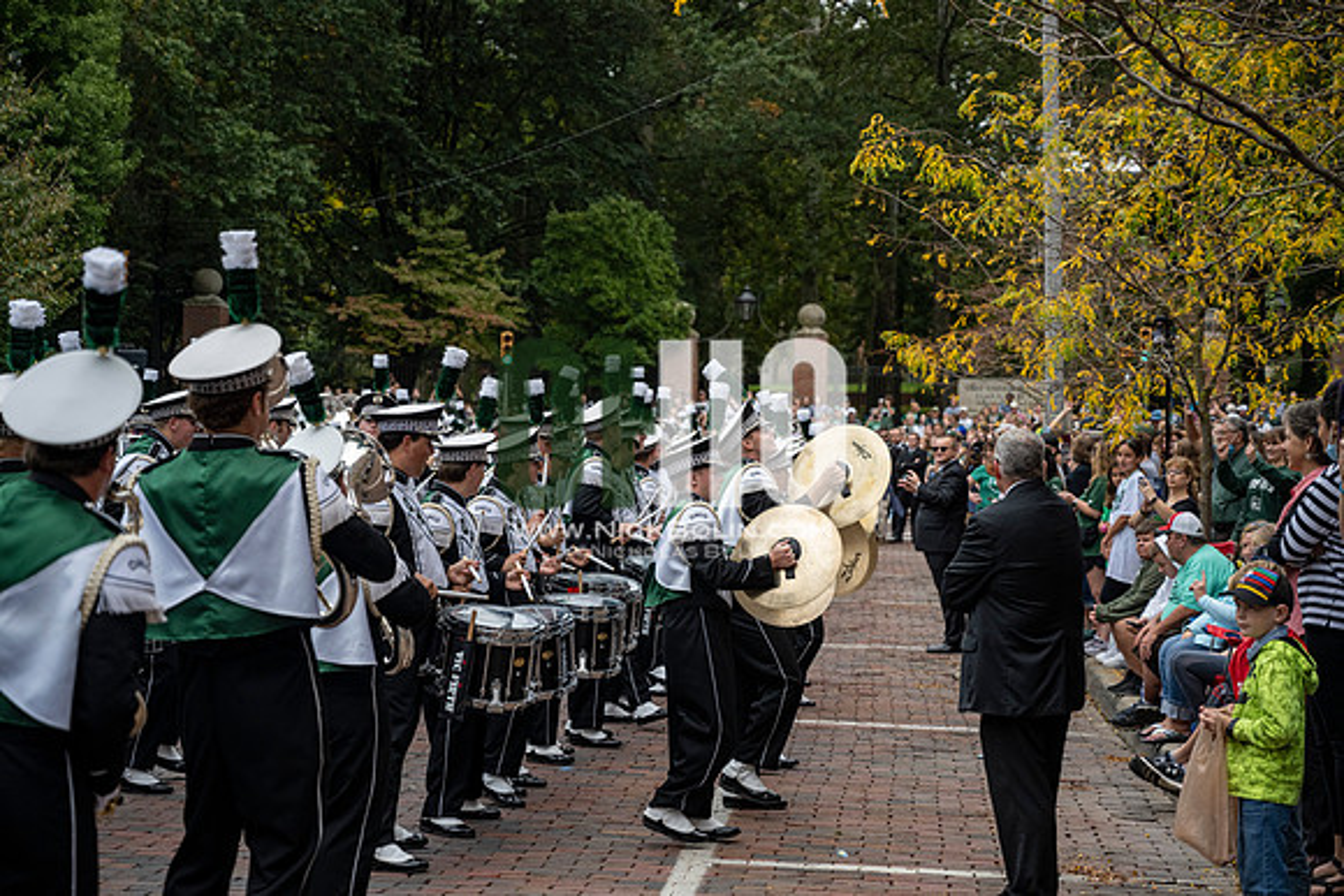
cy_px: 448
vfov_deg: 19.5
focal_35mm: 70
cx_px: 672
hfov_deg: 28.8
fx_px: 2614
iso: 640
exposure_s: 1/1600
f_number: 4
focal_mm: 70
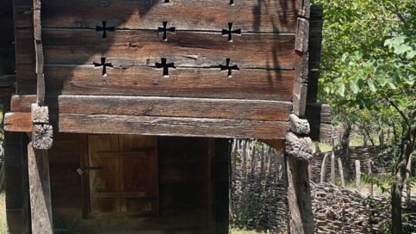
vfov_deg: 10.1
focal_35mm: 120
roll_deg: +0.1
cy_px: 79
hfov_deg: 17.6
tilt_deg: -1.7
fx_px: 1324
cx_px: 50
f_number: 2
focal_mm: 6
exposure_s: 1/623
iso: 25
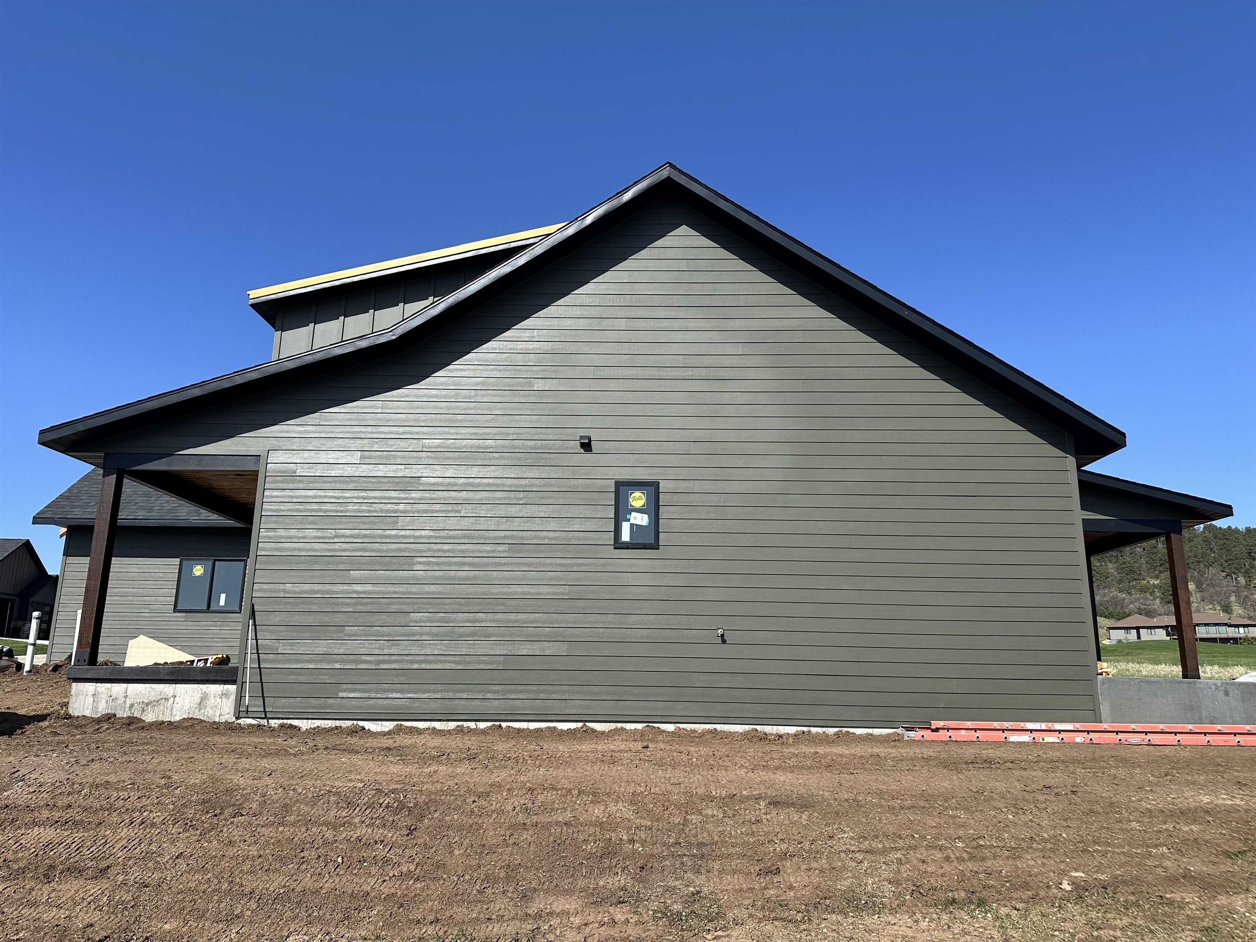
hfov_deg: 71.6
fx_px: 871
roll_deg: -1.4
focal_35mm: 24
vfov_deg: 56.8
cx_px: 628
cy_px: 471
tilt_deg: +13.6
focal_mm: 6.86
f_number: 1.78
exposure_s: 1/4184
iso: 80
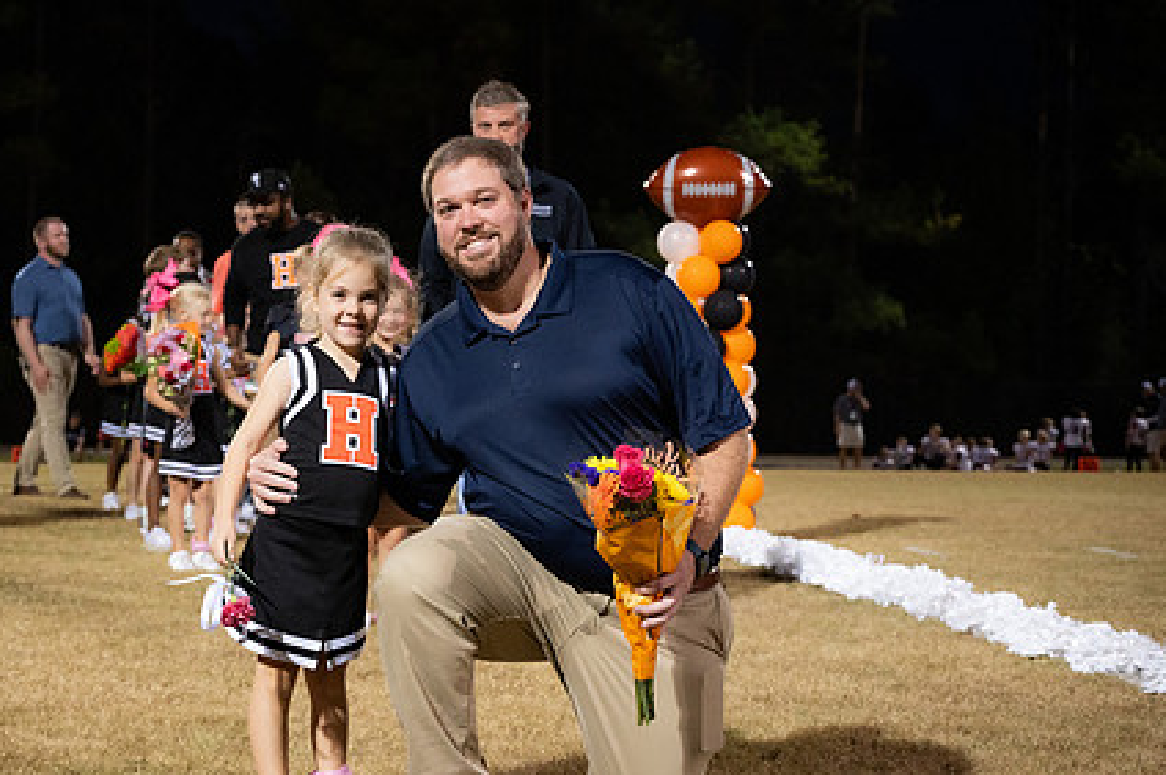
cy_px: 486
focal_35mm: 78
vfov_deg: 17.4
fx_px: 2524
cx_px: 418
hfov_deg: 25.9
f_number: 4
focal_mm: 57
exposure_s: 1/250
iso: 3200
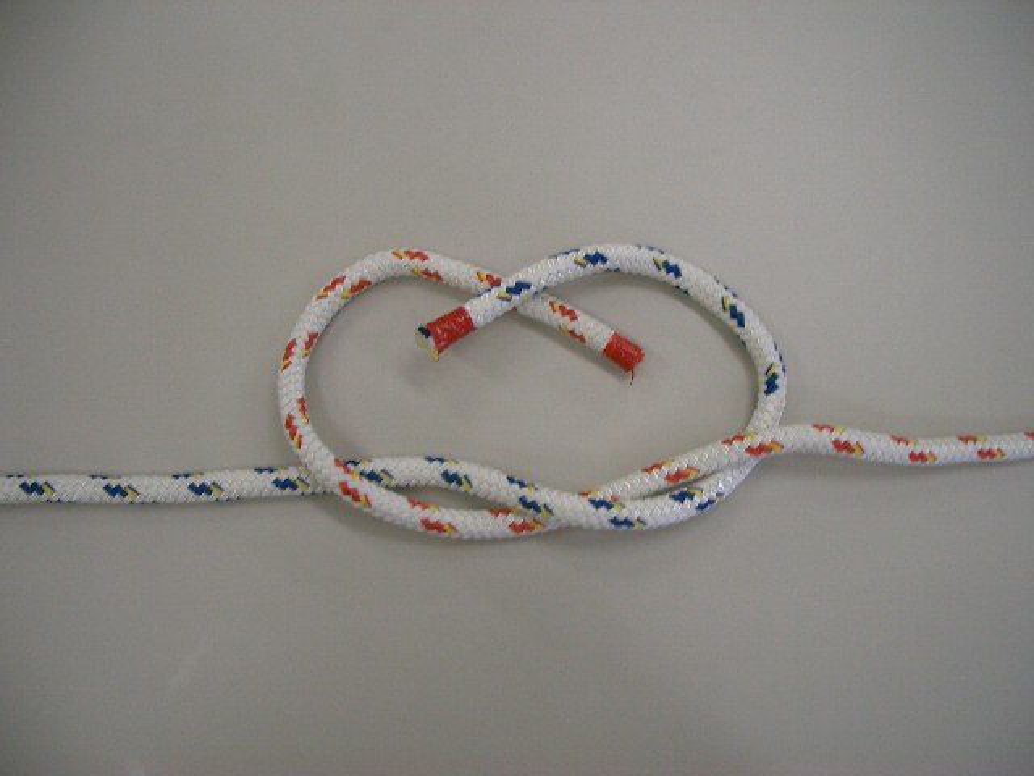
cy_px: 388
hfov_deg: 52.6
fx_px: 1045
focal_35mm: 35
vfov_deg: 40.7
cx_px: 517
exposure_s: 1/60
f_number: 2.6
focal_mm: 5.8
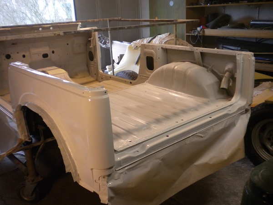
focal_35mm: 35
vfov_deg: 40.7
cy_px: 102
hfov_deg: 52.6
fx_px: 276
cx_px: 136
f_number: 3.1
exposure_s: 1/61.3
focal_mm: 6.3
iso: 318
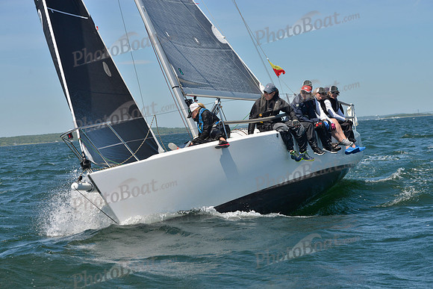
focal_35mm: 86
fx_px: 1035
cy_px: 144
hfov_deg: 23.6
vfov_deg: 15.9
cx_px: 216
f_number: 9
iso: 280
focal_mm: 86
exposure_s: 1/1250
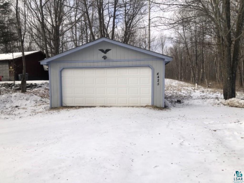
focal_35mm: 28
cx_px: 122
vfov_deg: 49.7
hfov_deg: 63.4
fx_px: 197
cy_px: 92
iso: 20
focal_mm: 3.99
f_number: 1.8
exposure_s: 1/1548
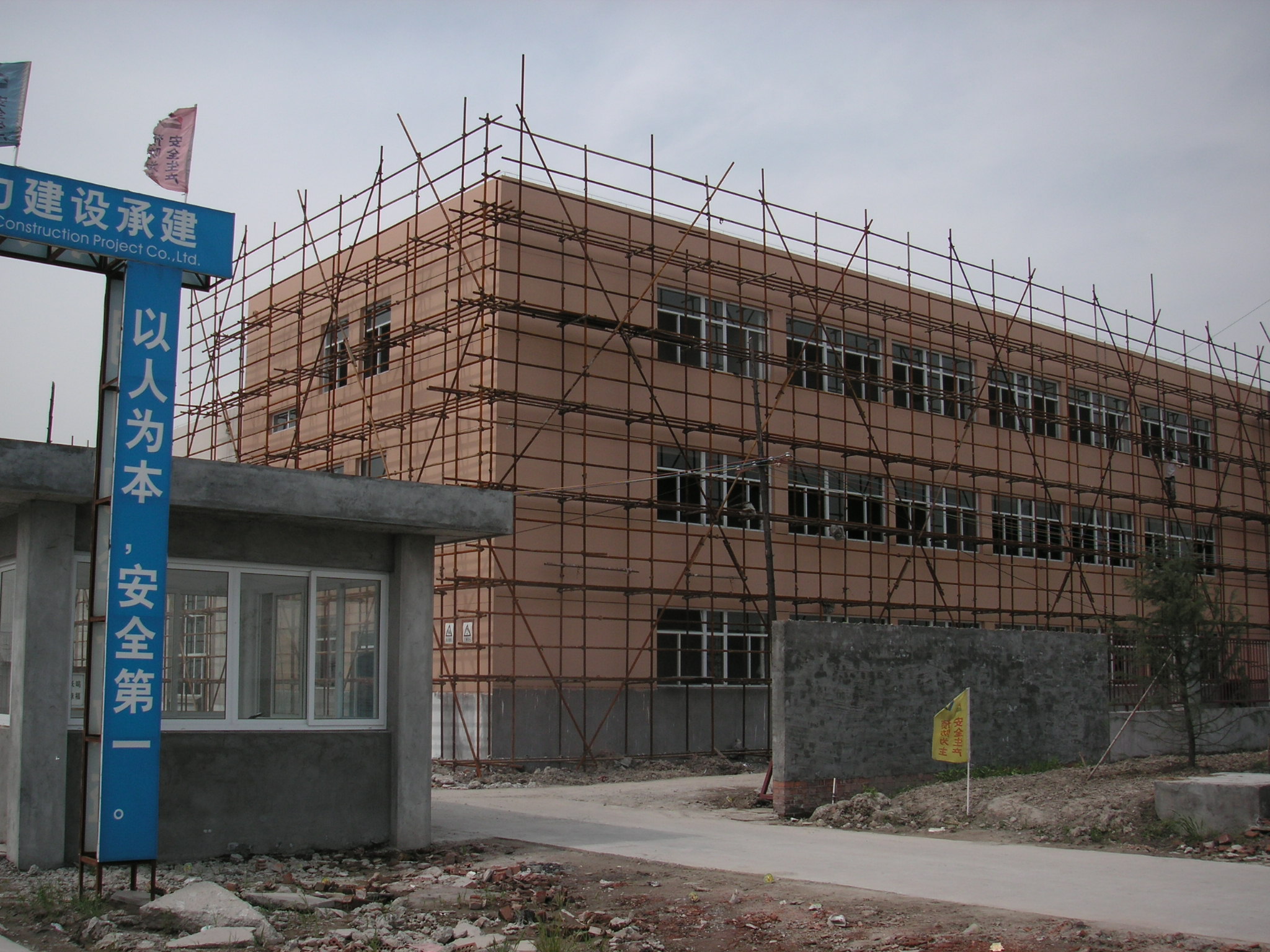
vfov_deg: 37.7
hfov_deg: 49.0
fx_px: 1394
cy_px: 476
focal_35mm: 38
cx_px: 635
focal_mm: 6.3
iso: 50
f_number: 3.3
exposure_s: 1/750
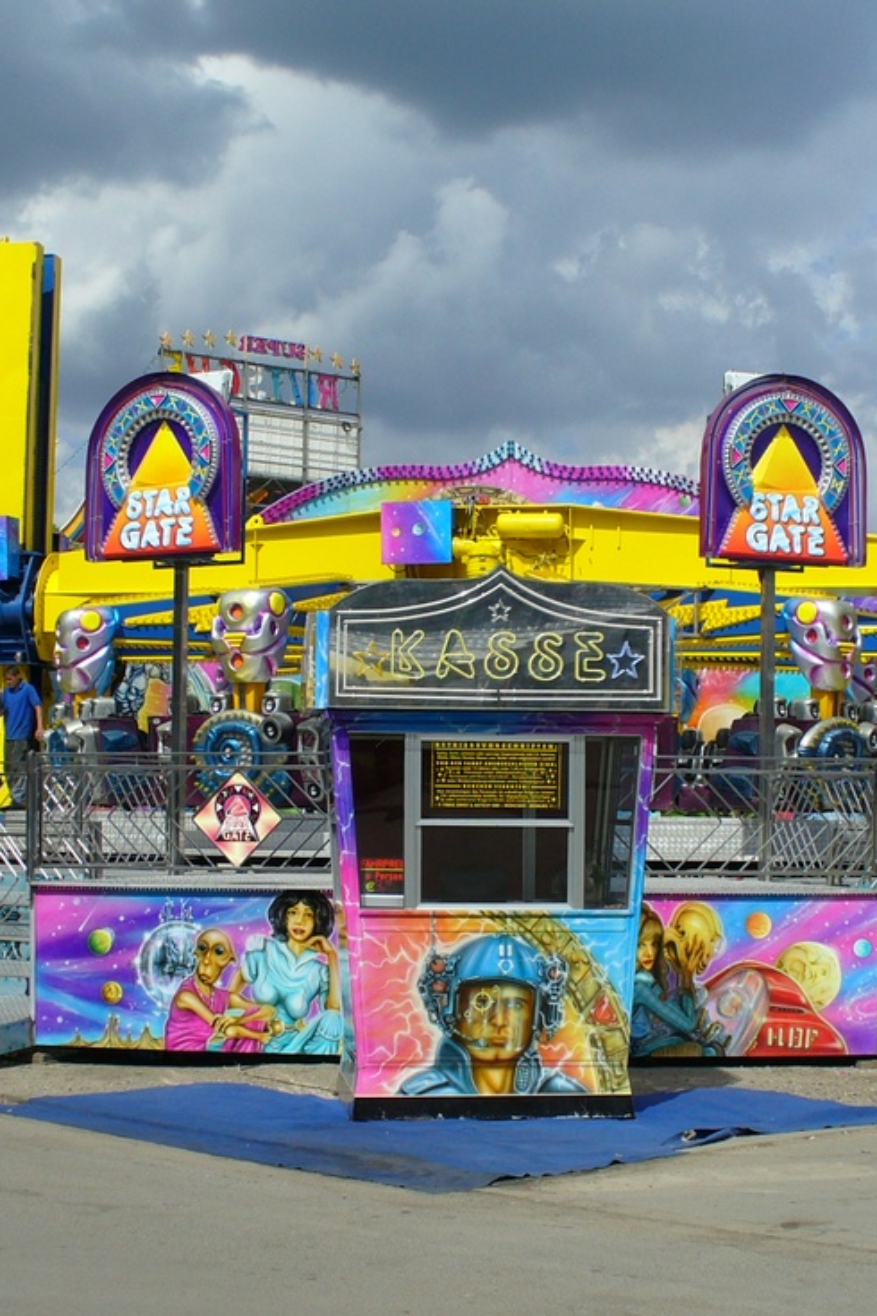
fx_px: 2119
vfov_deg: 34.5
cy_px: 664
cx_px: 507
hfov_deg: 23.4
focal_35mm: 58
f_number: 5.6
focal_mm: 6.1
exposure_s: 1/500
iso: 80
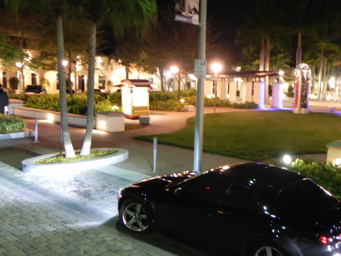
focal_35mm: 40
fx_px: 394
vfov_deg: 36.0
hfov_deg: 46.7
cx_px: 193
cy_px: 120
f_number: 2.8
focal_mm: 5.2
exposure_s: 1/6
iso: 400
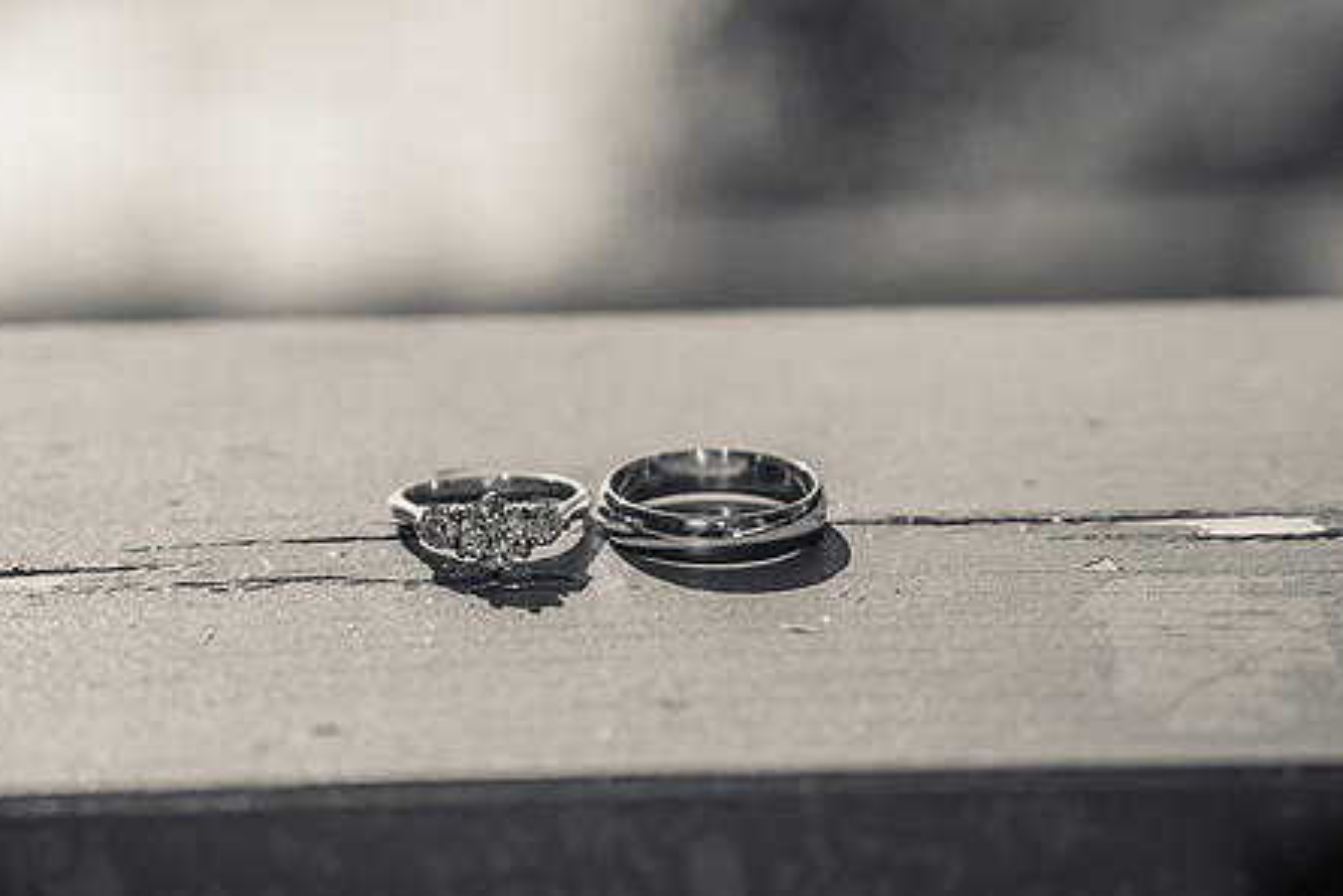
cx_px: 564
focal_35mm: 113
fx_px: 4217
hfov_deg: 18.1
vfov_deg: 12.1
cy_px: 228
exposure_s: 1/2000
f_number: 4.5
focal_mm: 66
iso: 100
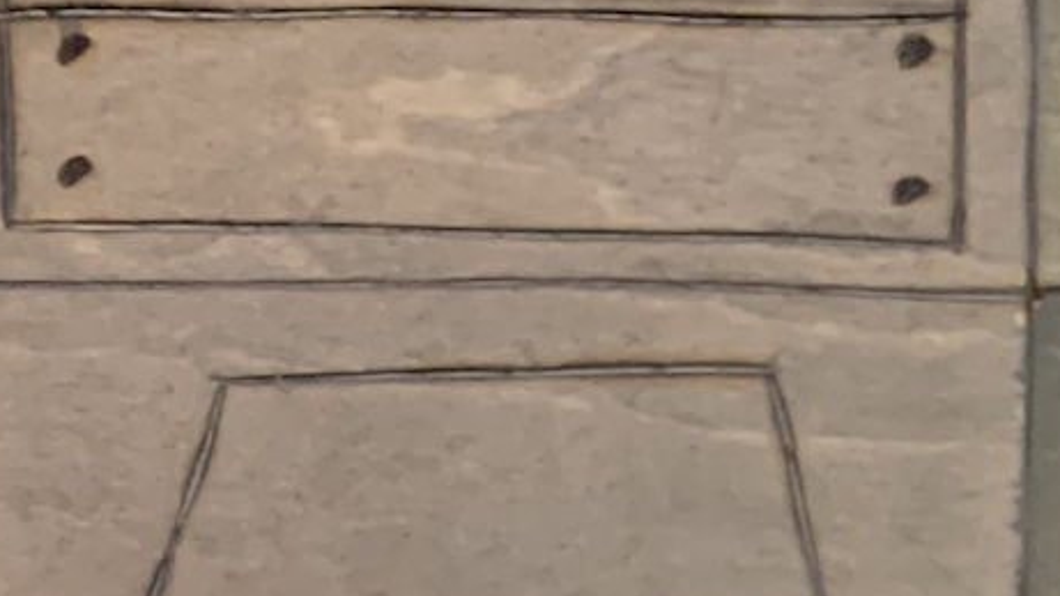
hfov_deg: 14.4
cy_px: 1493
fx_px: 3456
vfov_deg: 8.8
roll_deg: -1.0
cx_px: 2143
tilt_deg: -8.0
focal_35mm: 123
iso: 400
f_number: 1.8
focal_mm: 4.25
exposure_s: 1/40
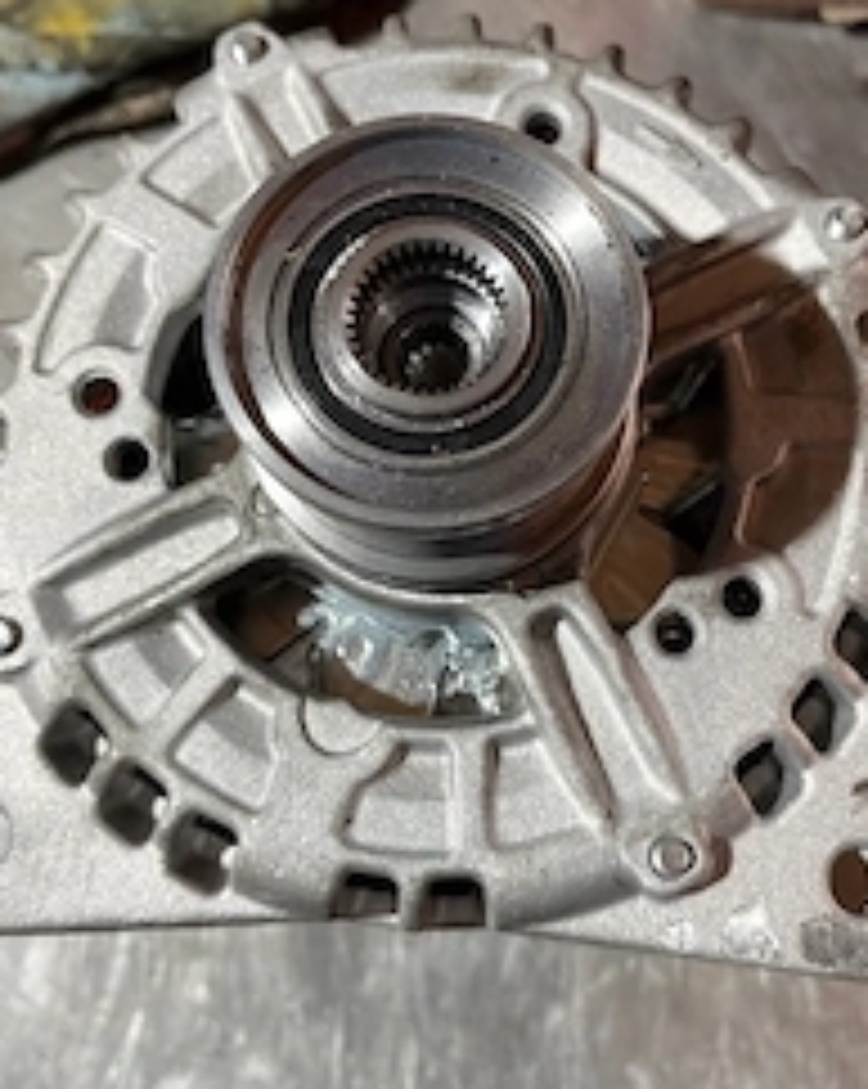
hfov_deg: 35.5
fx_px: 1351
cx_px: 499
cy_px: 454
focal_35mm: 42
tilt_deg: -74.6
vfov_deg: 43.7
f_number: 1.6
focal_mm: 5.1
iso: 80
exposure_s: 1/50
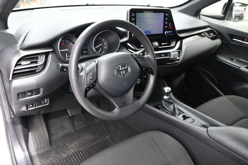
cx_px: 124
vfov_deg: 44.6
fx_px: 201
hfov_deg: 63.2
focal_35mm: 29
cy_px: 82
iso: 500
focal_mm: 19.5
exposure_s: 1/125
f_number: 3.8
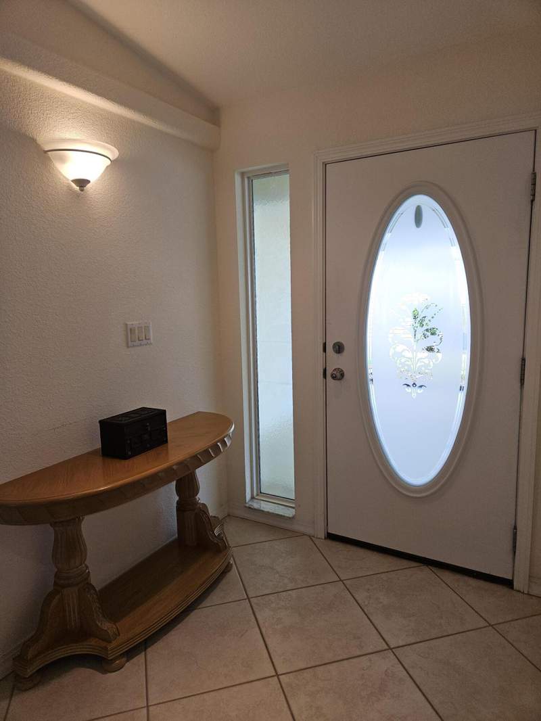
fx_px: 479
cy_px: 360
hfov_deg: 58.9
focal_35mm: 23
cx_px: 270
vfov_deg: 73.9
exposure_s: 1/120
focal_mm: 5.4
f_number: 1.8
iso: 40
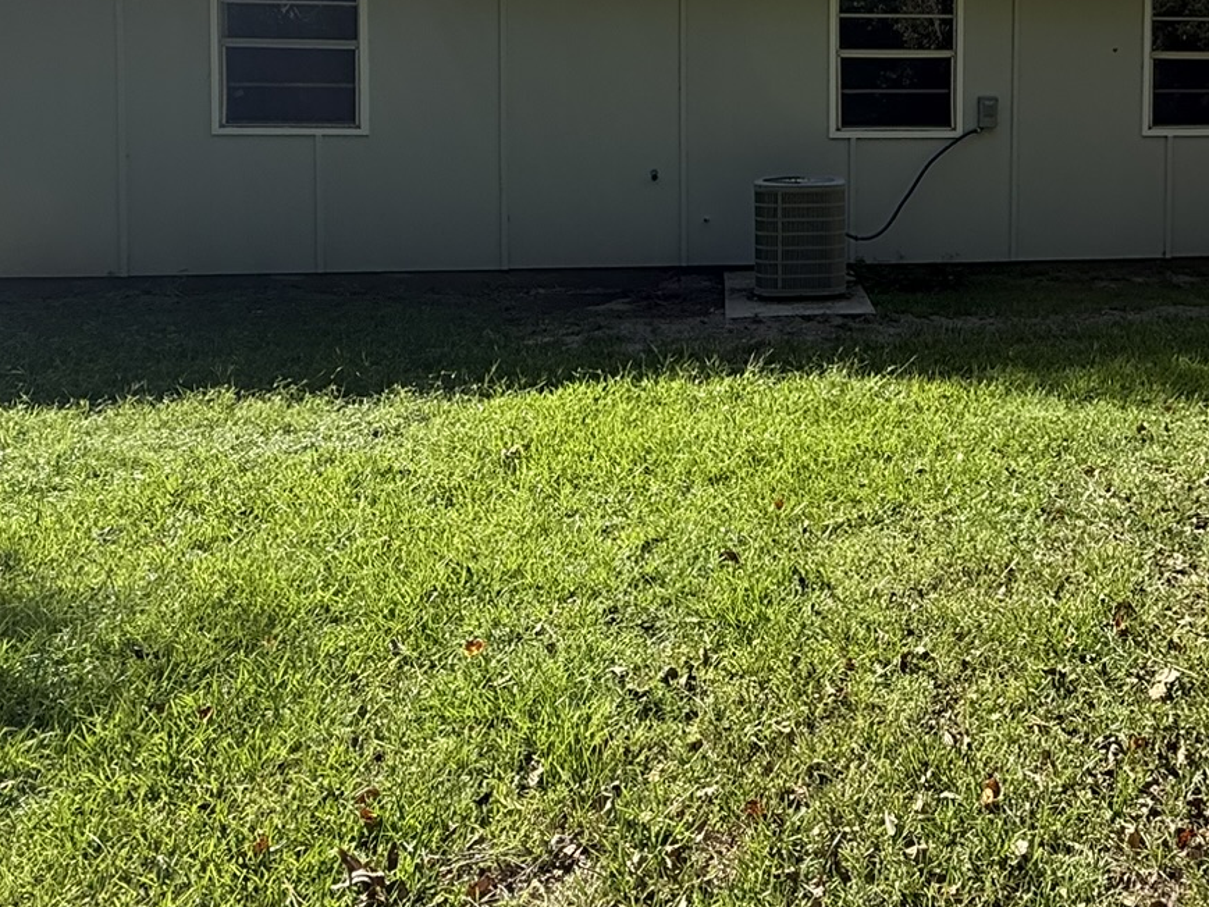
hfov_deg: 52.6
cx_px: 922
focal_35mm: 33
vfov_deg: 40.3
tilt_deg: -0.2
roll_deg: +1.1
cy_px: 124
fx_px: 1153
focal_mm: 2.22
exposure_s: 1/985
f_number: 2.2
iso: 64
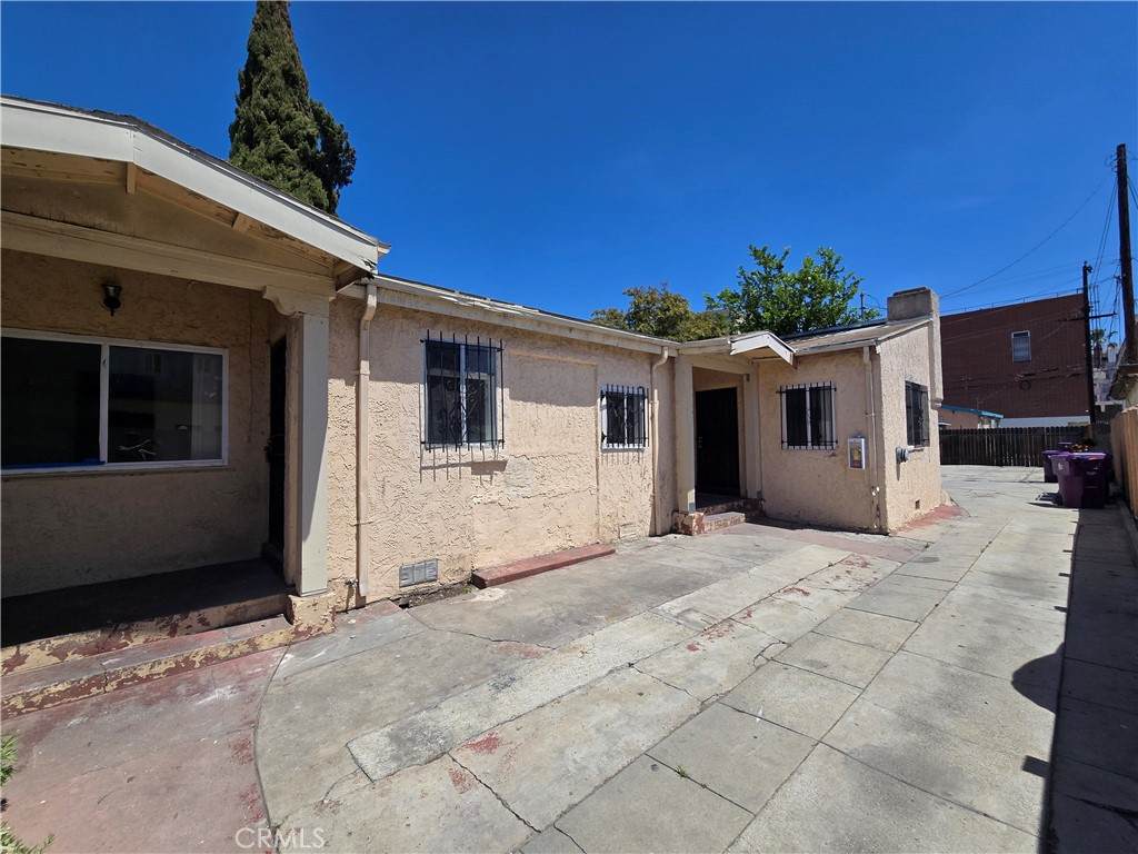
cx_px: 569
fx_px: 427
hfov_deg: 106.2
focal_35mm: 13
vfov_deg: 89.9
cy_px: 427
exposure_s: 1/3291
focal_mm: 2.2
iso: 50
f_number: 2.2
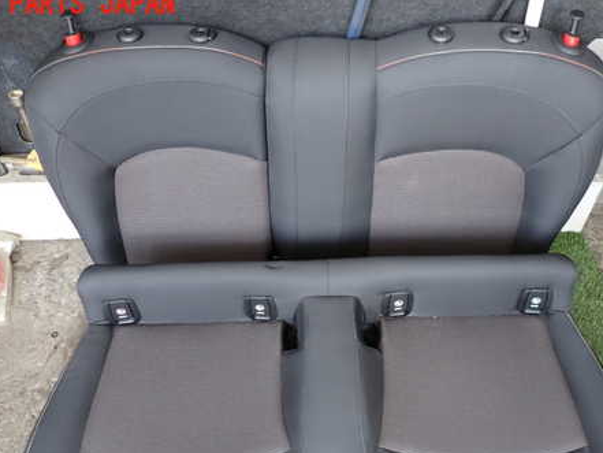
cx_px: 336
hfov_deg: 53.8
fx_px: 592
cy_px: 296
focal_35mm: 34
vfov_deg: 41.4
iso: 100
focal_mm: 4.5
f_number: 2
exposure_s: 1/60
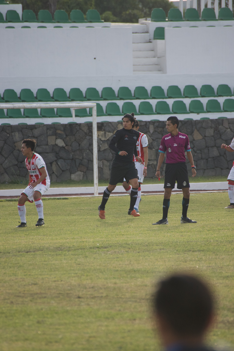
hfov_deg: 3.1
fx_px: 4387
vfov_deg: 4.6
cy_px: 176
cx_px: 117
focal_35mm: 450
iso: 400
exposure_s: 1/1000
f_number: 5.6
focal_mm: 300
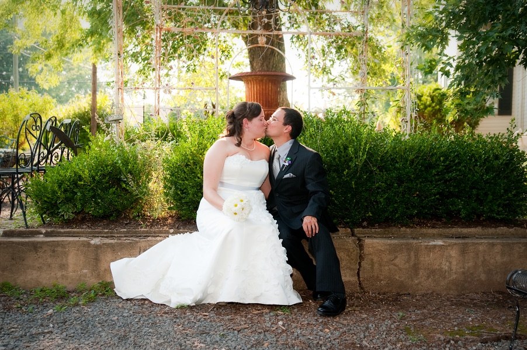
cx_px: 264
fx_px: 702
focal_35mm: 48
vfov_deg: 28.0
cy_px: 175
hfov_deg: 41.1
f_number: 5
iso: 400
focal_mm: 48
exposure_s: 1/250
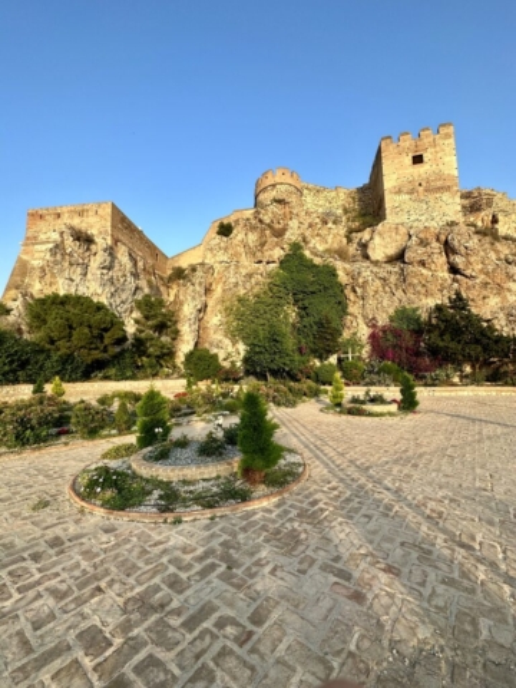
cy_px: 344
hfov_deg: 85.7
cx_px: 258
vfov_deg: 102.1
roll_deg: +0.8
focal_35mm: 14
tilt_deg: +6.7
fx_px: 278
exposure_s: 1/513
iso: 40
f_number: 2.2
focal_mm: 2.22
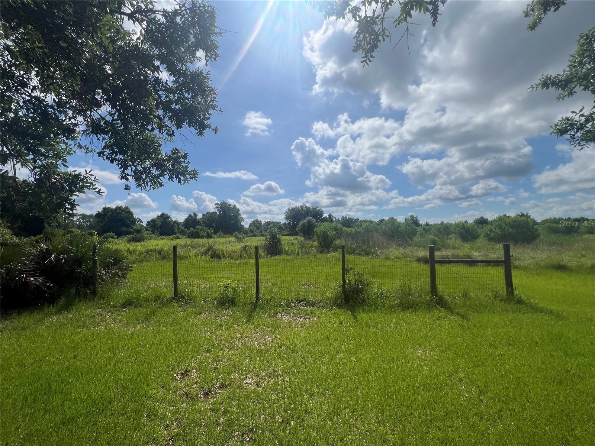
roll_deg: +0.2
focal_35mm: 13
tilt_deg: +3.6
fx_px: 223
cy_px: 223
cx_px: 298
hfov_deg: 106.2
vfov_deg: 89.9
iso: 32
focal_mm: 1.57
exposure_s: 1/5236
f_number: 1.8
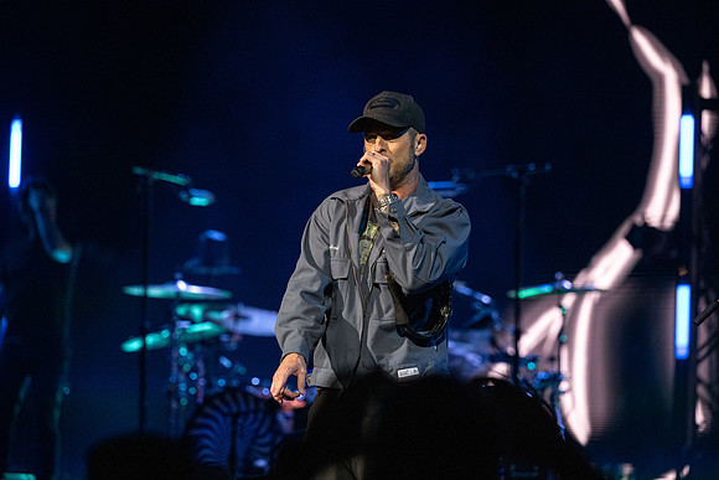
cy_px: 240
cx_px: 360
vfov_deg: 7.9
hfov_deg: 11.7
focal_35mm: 175
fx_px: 3496
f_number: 3.5
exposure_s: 1/1000
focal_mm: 175
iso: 3200
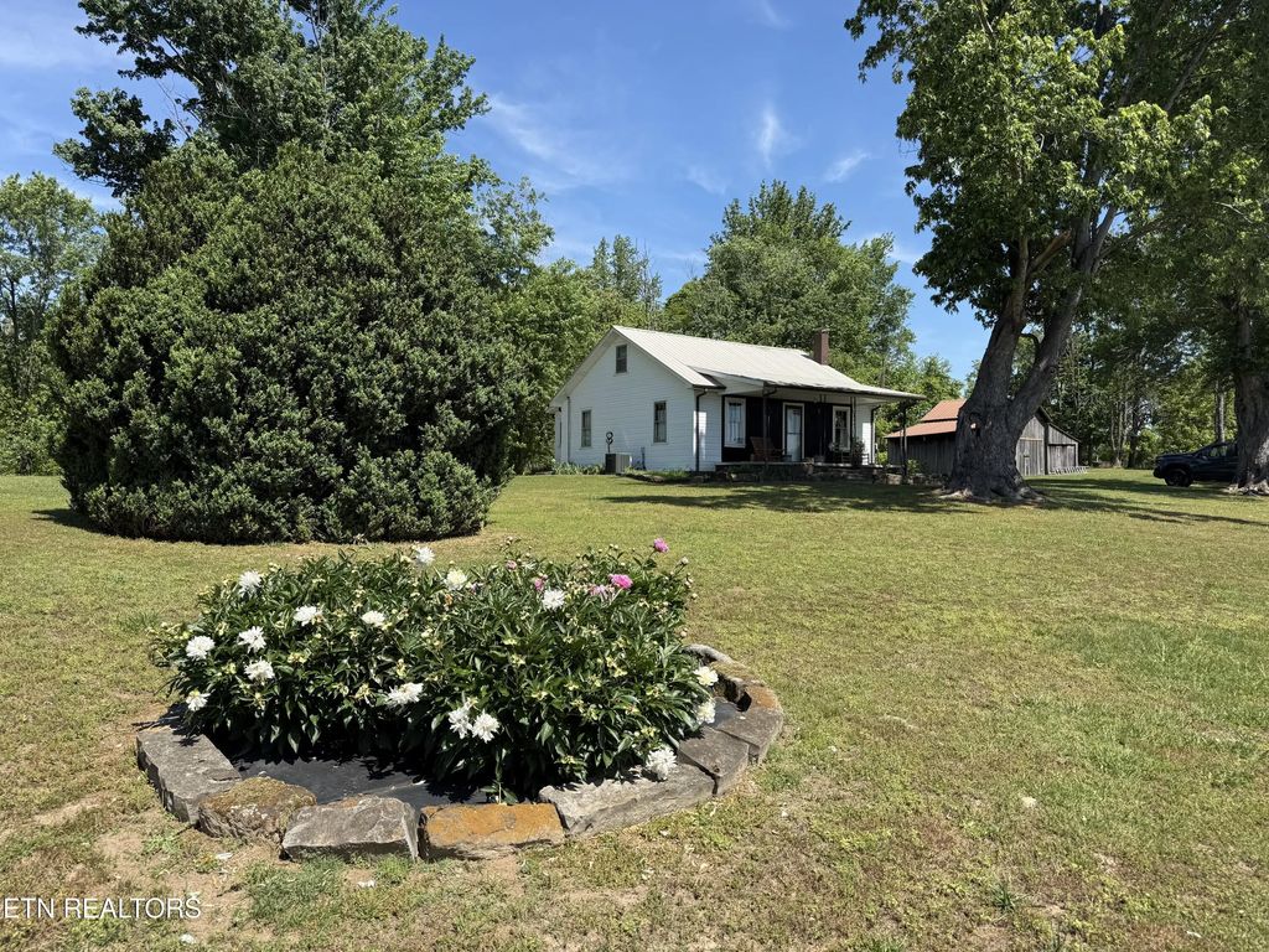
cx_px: 634
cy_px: 476
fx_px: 880
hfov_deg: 71.6
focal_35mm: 24
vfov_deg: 56.8
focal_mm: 6.76
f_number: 1.78
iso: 80
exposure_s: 1/3145
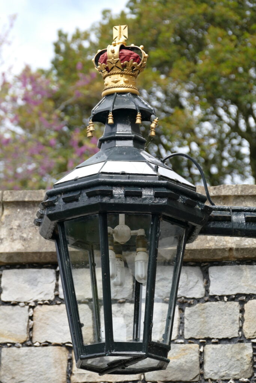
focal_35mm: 221
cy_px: 192
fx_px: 2356
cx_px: 128
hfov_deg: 6.2
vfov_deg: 9.3
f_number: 4
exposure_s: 1/400
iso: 125
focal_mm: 80.51
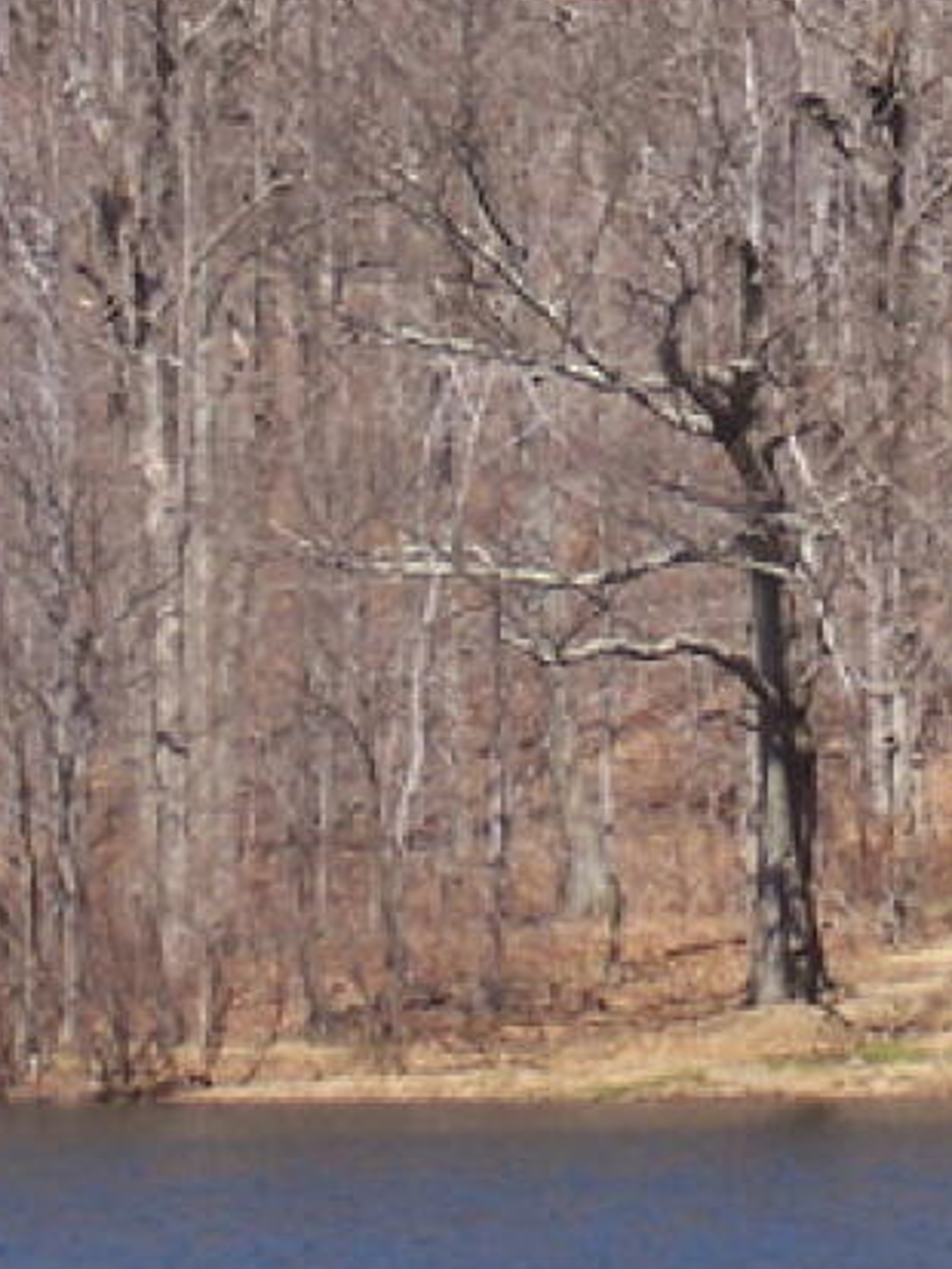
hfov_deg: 5.5
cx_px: 1139
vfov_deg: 7.2
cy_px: -284
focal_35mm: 271
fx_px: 9932
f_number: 3.2
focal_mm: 13.7
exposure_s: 1/800
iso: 80
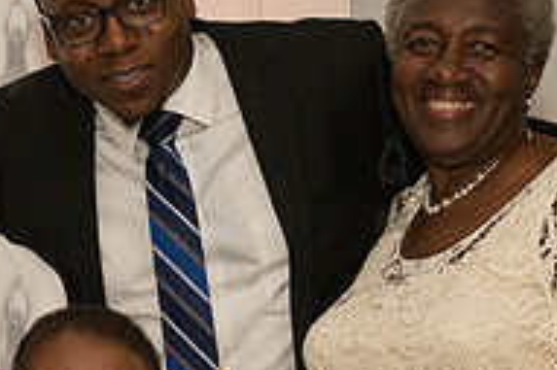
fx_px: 2257
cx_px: 15
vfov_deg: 9.3
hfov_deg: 13.9
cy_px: 325
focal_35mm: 146
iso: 2500
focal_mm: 48
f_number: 4
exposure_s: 1/800
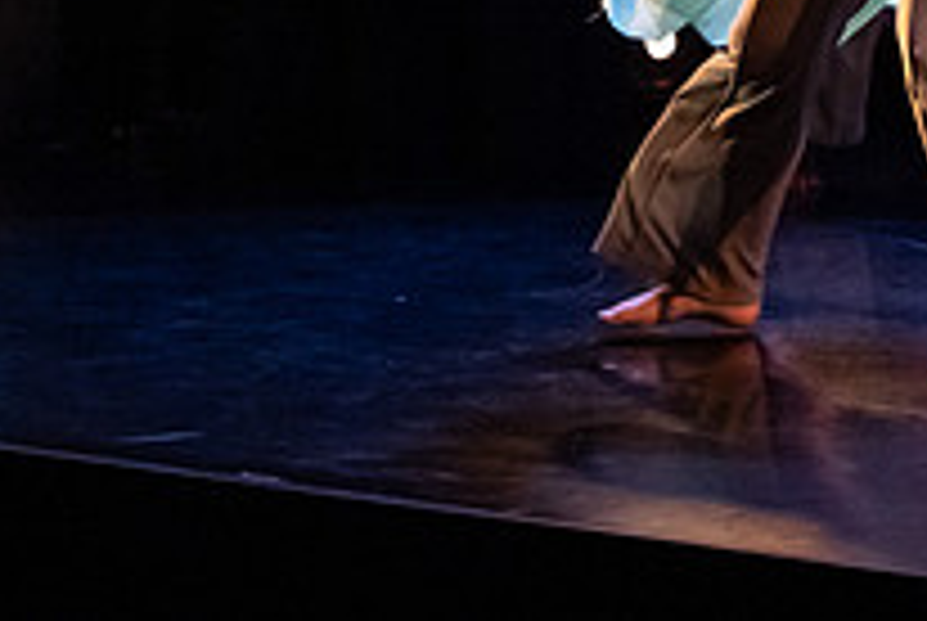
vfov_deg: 5.9
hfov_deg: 8.8
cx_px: 818
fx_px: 6034
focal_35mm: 234
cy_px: -189
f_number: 4.5
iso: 6400
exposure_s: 1/400
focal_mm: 75
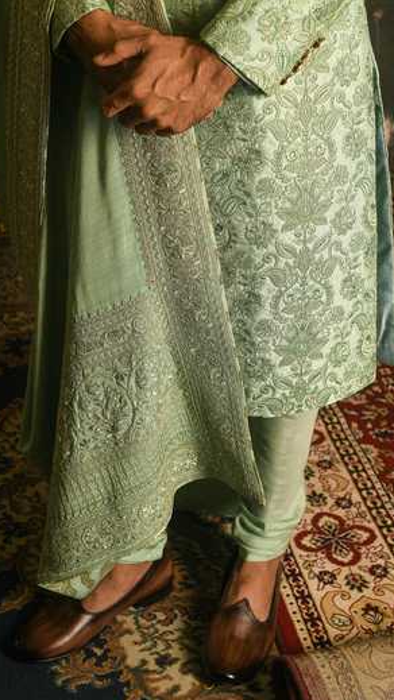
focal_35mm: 53
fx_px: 984
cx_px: 198
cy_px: 353
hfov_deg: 22.6
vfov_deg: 39.2
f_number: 7.1
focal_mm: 50
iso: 160
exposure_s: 1/125
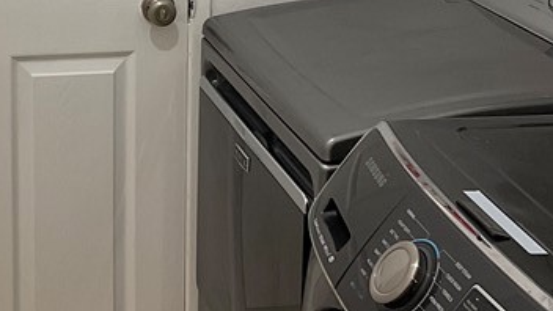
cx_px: 57
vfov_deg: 12.7
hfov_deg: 22.6
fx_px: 1349
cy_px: -88
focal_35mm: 92
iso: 50
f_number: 1.8
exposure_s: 1/60
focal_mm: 3
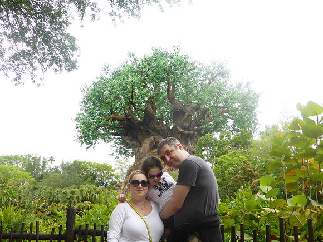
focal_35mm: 40
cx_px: 162
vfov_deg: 36.0
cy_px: 121
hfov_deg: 46.8
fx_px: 373
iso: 100
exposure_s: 1/400
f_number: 3.9
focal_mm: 6.9
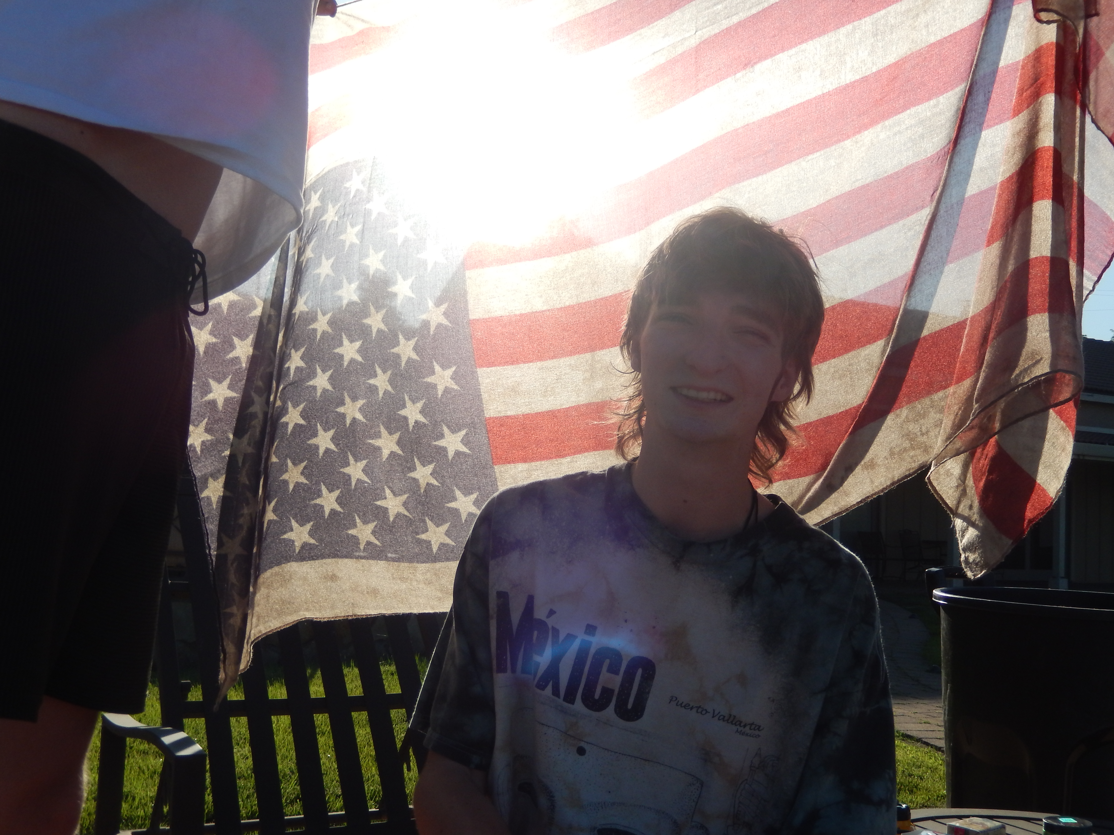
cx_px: 557
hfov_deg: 51.4
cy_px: 418
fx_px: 1159
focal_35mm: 36
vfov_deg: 39.7
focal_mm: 6.5
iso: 125
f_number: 8
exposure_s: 1/400
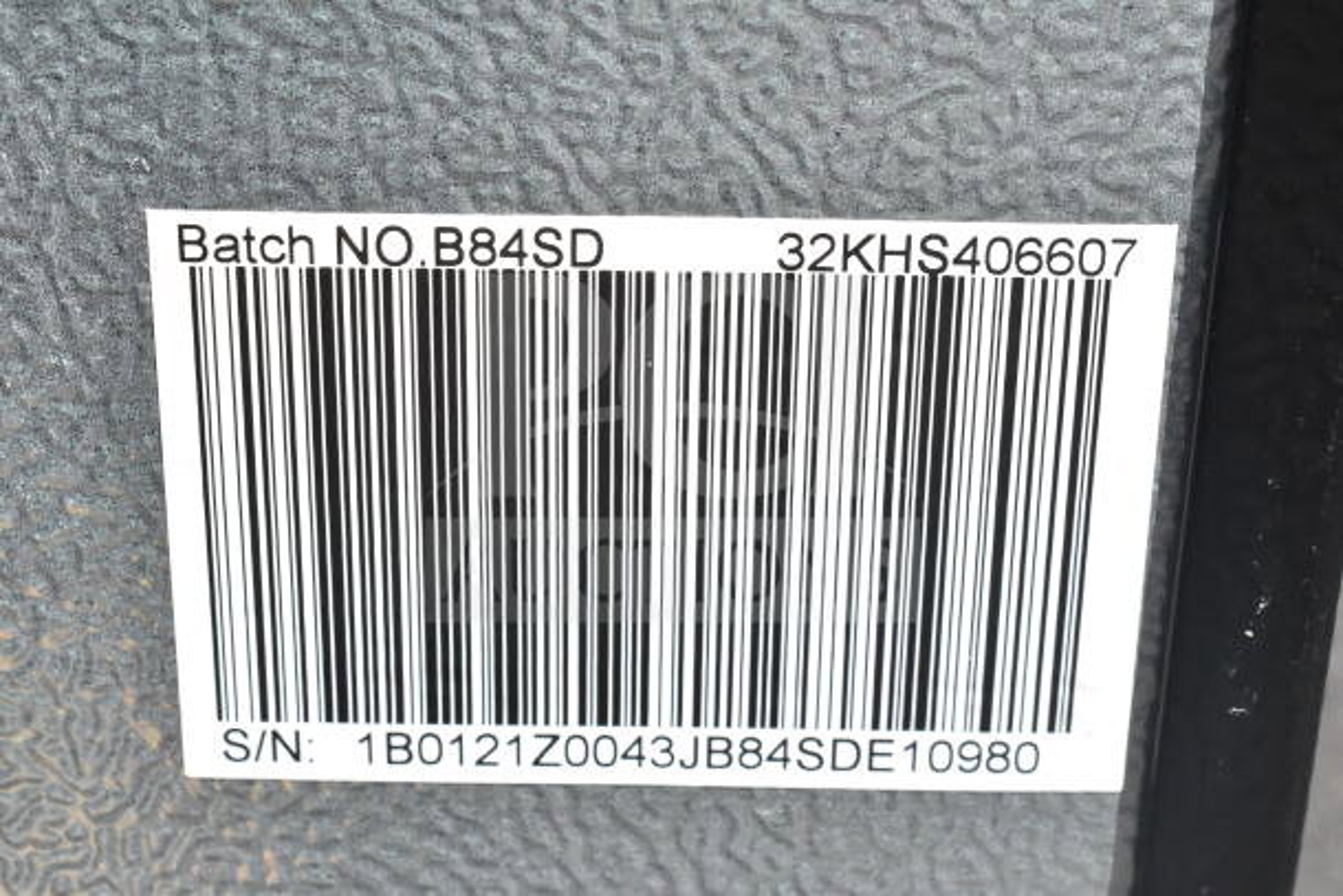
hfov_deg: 28.1
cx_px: 672
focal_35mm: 72
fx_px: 2686
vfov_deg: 18.9
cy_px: 448
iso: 1600
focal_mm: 48
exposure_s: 1/640
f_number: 13
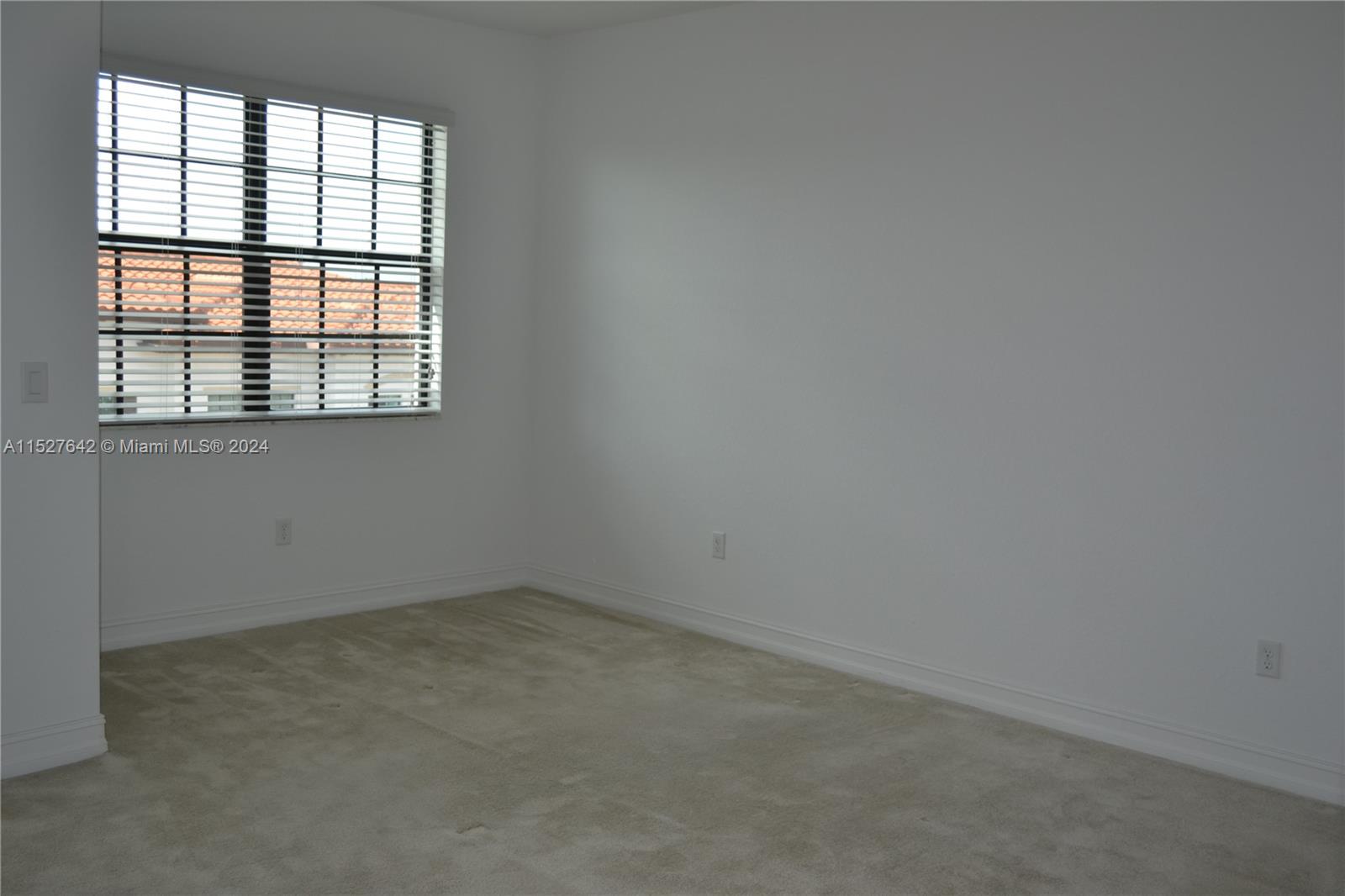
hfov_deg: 57.2
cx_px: 672
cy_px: 448
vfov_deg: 40.0
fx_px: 1233
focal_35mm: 33
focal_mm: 22
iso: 110
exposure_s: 1/125
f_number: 4
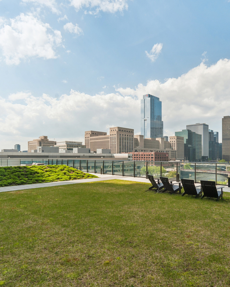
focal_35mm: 22
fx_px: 187
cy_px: 140
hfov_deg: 62.3
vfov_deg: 75.0
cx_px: 142
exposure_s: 1/1600
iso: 400
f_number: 8
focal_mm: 15
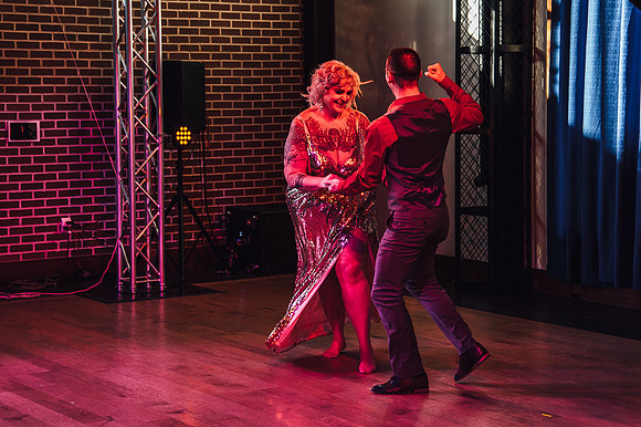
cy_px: 170
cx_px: 332
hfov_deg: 24.3
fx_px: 1486
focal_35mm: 83
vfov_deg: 16.3
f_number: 4
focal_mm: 62
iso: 2000
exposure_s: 1/500
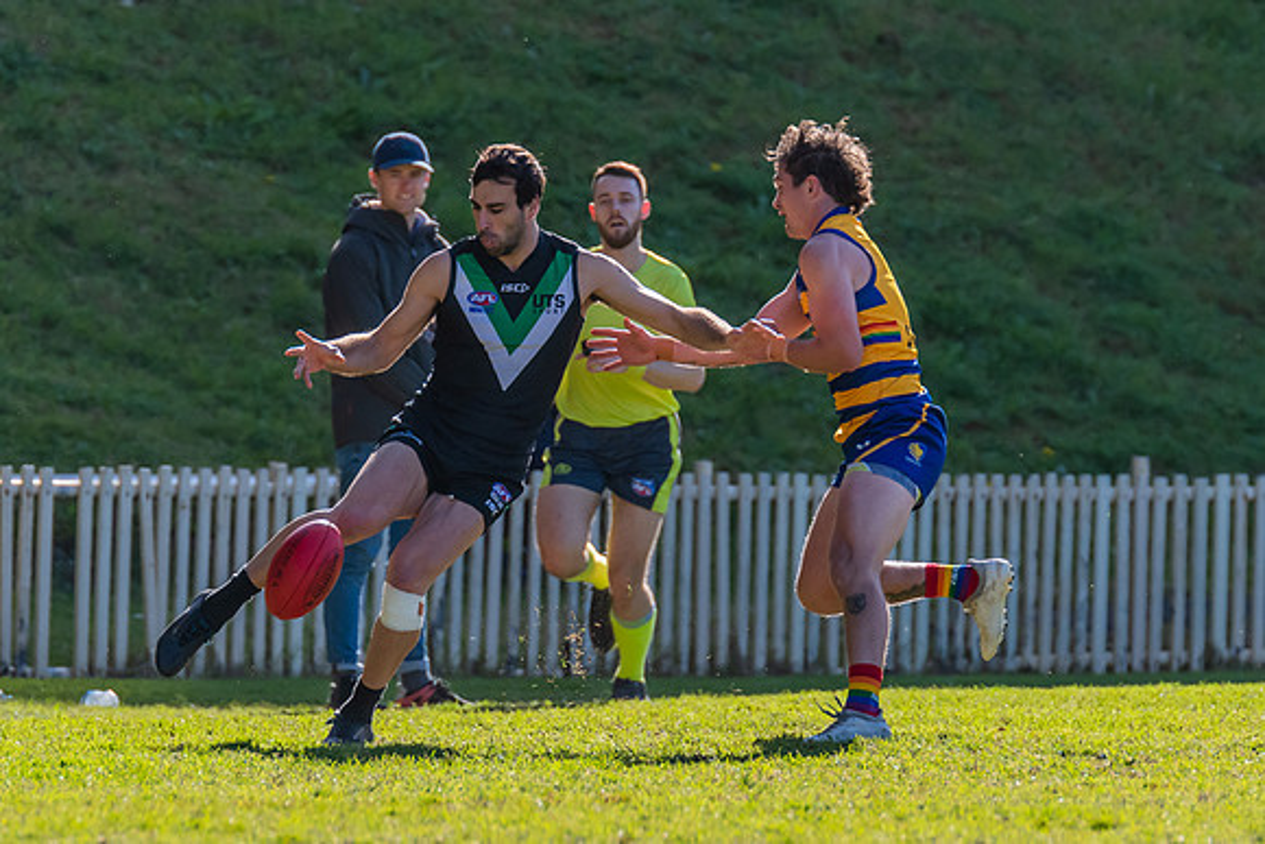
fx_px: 26391
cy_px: 340
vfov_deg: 1.8
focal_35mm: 751
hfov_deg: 2.7
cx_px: 490
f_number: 5.6
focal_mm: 420
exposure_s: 1/1600
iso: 640
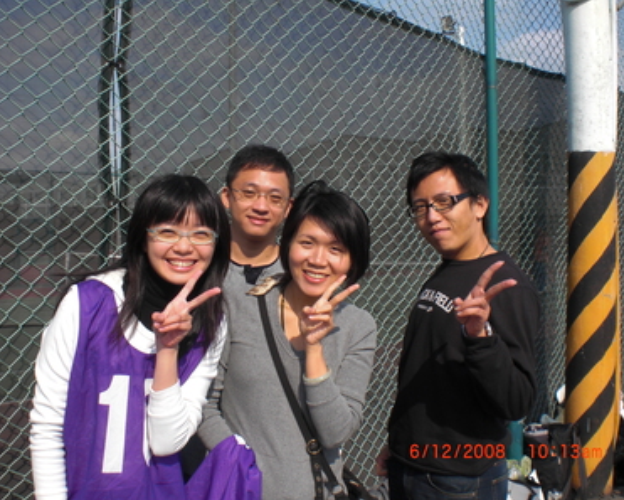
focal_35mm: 40
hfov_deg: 45.8
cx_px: 306
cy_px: 251
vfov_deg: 37.4
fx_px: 739
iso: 64
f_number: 5.6
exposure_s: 1/400
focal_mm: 6.3
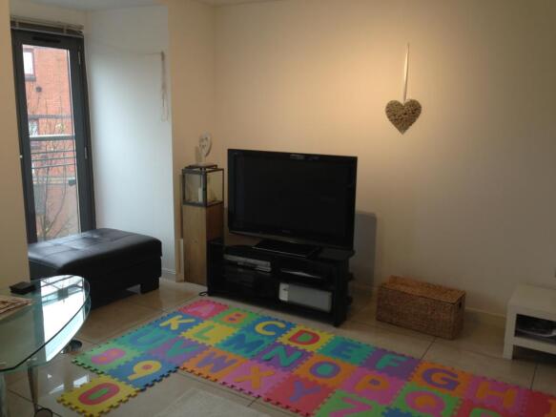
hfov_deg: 55.4
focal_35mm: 33
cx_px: 278
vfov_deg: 42.9
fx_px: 530
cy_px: 208
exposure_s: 1/20
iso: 80
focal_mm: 4.13
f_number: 2.4
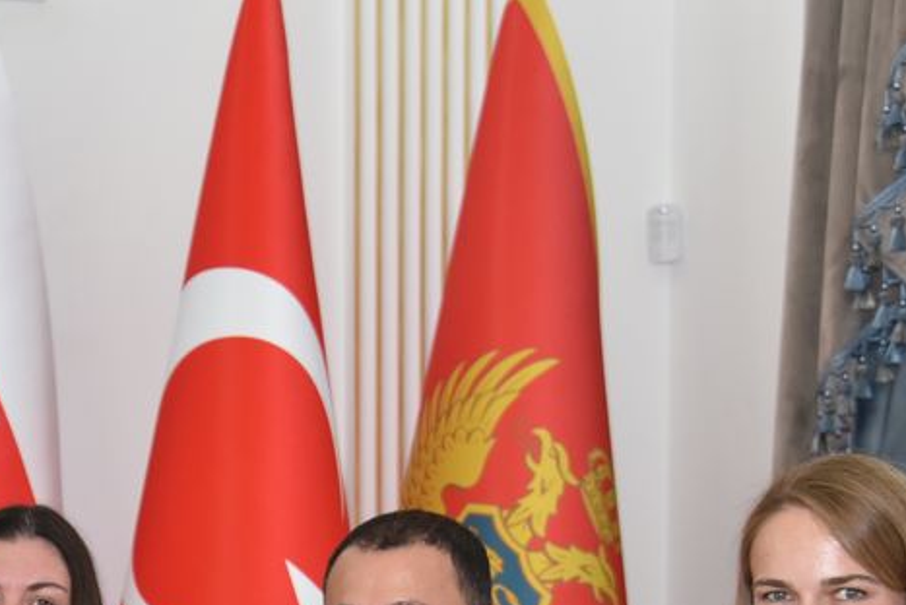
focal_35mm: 102
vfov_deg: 12.8
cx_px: -33
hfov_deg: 19.3
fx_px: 2568
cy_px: 905
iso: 800
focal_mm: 34
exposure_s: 1/200
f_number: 4
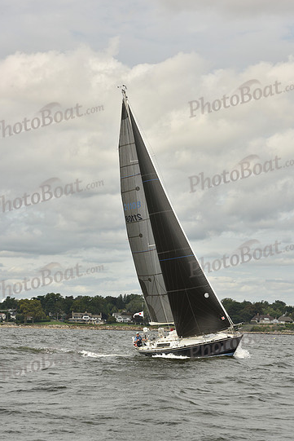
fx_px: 1444
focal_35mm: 118
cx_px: 146
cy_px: 226
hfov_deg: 11.6
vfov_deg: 17.3
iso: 250
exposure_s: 1/800
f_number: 9
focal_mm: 110
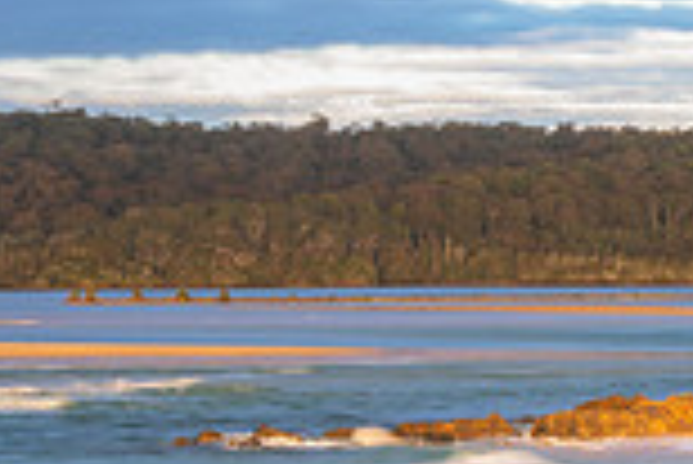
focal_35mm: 273
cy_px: 544
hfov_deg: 7.4
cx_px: 994
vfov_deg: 5.0
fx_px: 5260
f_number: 22
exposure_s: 1.3
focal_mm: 70
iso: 31
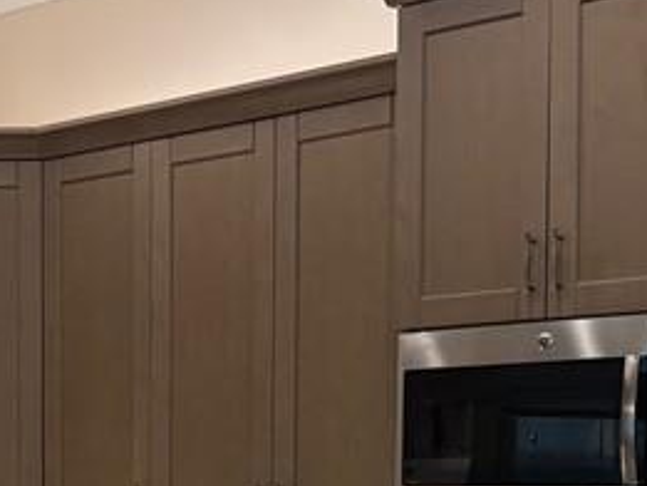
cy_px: 617
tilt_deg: -3.6
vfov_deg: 14.0
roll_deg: +0.9
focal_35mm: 102
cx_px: 25
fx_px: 1907
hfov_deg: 18.8
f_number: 1.6
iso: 125
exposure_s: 1/120
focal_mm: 5.96
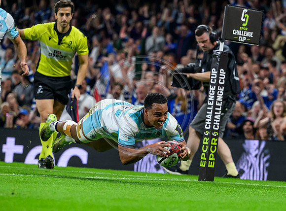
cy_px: 146
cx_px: 167
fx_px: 2068
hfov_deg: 7.9
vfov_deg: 5.8
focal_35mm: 252
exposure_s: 1/2000
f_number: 3.5
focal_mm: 170
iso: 4000
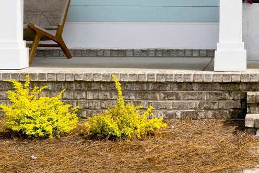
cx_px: 267
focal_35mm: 99
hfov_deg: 19.9
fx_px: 712
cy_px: -151
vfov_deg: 12.5
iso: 400
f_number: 11
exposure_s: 1/1000
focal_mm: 16
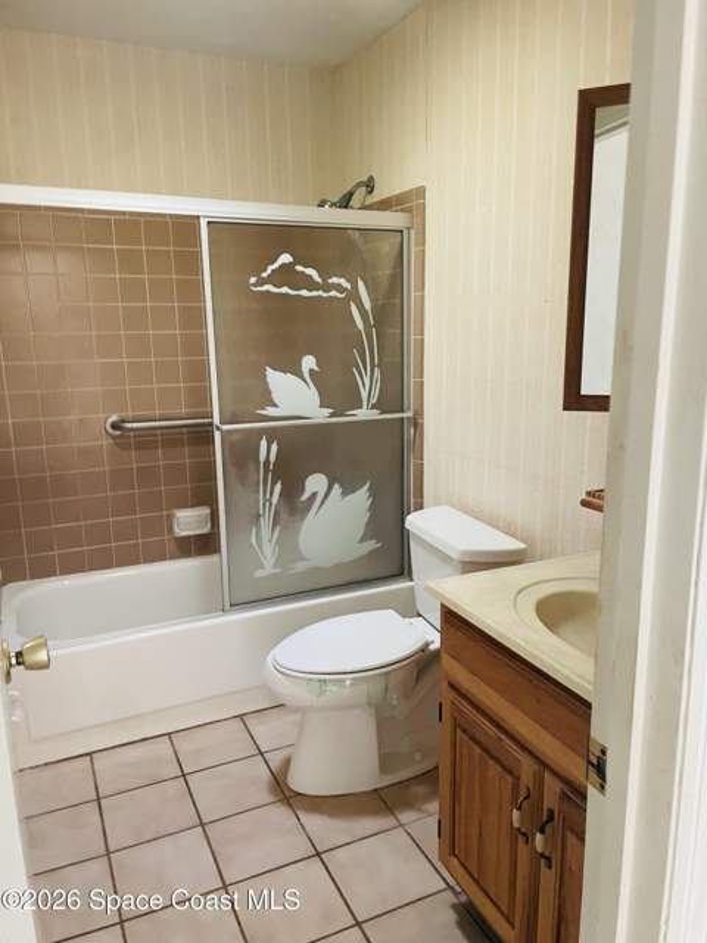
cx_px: 354
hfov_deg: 53.1
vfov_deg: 67.3
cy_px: 472
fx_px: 708
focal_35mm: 26
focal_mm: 4.2
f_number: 1.6
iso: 250
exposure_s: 1/60
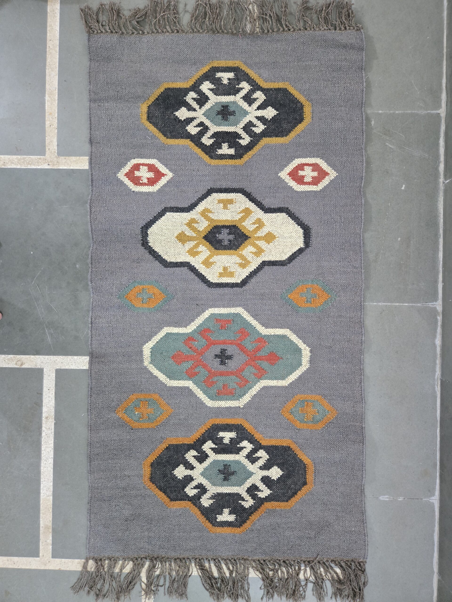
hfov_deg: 58.9
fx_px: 400
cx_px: 226
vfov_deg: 73.9
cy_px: 301
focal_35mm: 23
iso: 1000
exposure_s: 1/100
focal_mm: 5.4
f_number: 1.8
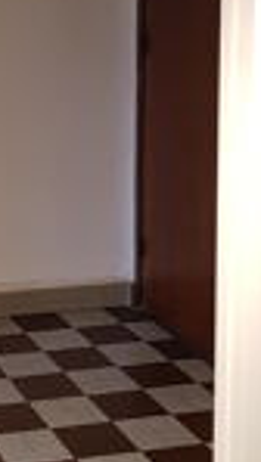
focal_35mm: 81
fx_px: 995
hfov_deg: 14.1
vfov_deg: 25.9
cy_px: 119
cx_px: -118
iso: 160
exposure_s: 1/50
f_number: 1.7
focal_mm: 4.2
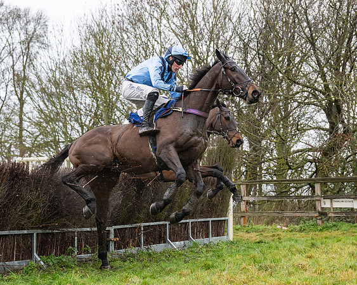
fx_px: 833
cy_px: 142
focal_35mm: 79
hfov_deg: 24.2
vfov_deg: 19.4
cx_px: 185
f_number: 4
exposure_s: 1/1250
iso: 800
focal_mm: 70
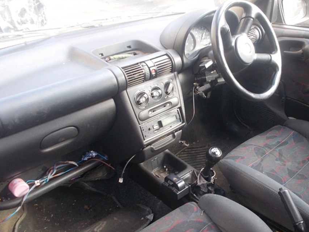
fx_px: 330
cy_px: 129
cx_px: 194
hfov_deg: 49.6
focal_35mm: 37
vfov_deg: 38.6
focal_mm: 4.6
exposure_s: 1/25
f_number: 3.2
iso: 100
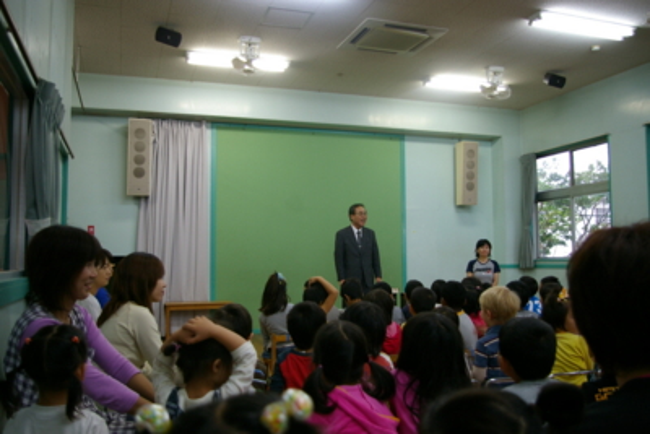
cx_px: 325
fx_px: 569
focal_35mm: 32
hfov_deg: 59.5
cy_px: 217
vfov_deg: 41.7
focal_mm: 21
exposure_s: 1/45
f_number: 4
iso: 400
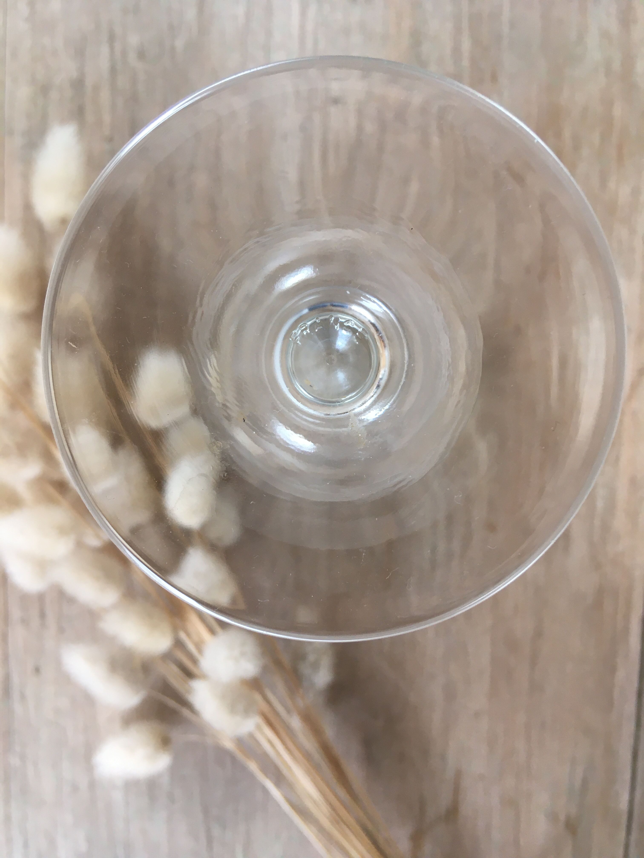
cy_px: 429
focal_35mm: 29
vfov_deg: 61.7
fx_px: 719
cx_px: 322
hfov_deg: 48.2
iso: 64
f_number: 2.2
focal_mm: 4.15
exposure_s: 1/33
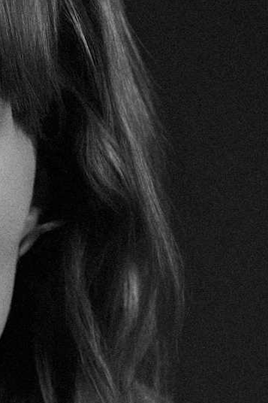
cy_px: 423
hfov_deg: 5.8
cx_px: -170
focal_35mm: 235
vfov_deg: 8.7
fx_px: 2626
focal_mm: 70
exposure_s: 1/100
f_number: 5
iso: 320
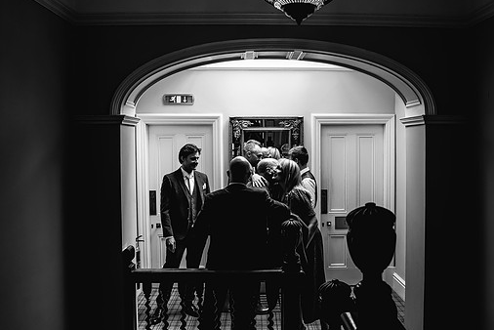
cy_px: 155
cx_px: 267
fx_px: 453
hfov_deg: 57.1
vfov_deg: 40.0
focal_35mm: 33
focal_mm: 28
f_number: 4
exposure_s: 1/160
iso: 800
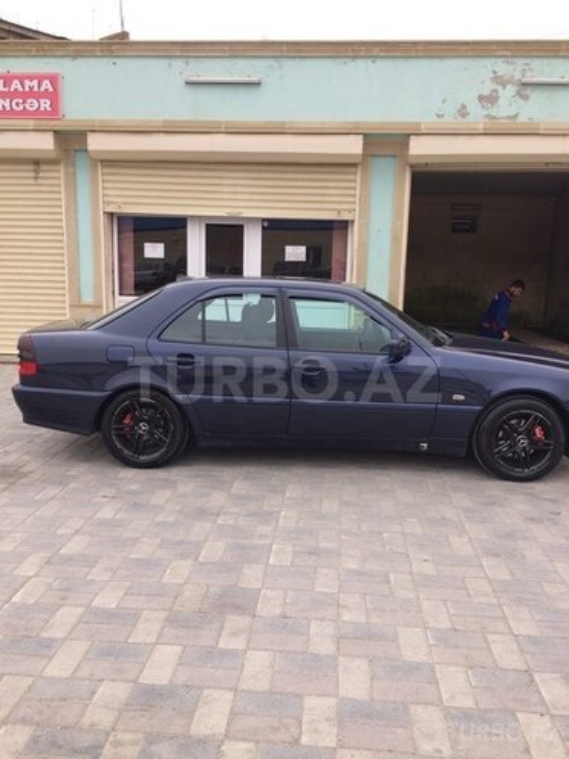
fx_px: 636
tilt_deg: -11.4
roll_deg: -1.7
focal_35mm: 29
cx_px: 284
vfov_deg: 61.7
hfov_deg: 48.2
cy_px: 380
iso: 32
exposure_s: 1/195
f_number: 2.2
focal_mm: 4.15
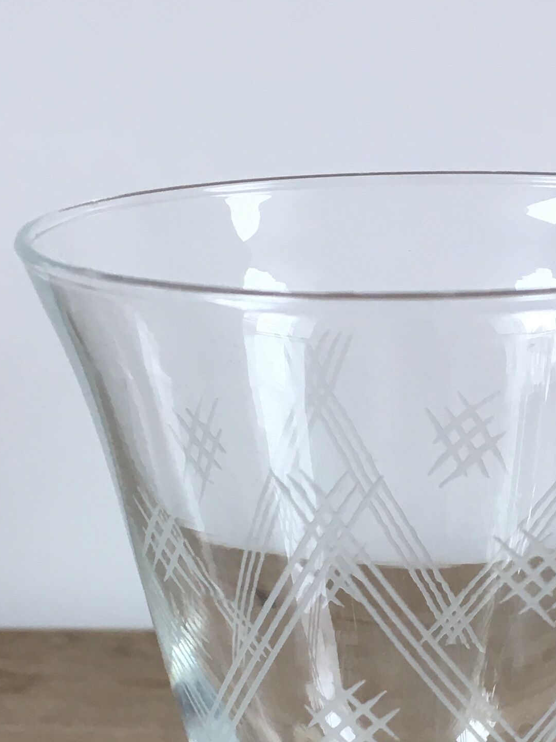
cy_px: 754
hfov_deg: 18.2
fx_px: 1735
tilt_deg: -22.6
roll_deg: -0.6
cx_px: 317
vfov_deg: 23.1
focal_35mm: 81
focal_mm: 4.15
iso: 32
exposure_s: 1/33
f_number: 2.2
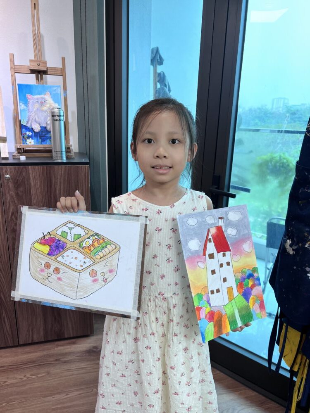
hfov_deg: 53.1
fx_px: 310
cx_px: 155
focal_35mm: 26
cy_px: 206
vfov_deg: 67.3
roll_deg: -1.6
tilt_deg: -15.6
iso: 64
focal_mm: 5.7
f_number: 1.5
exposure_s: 1/100
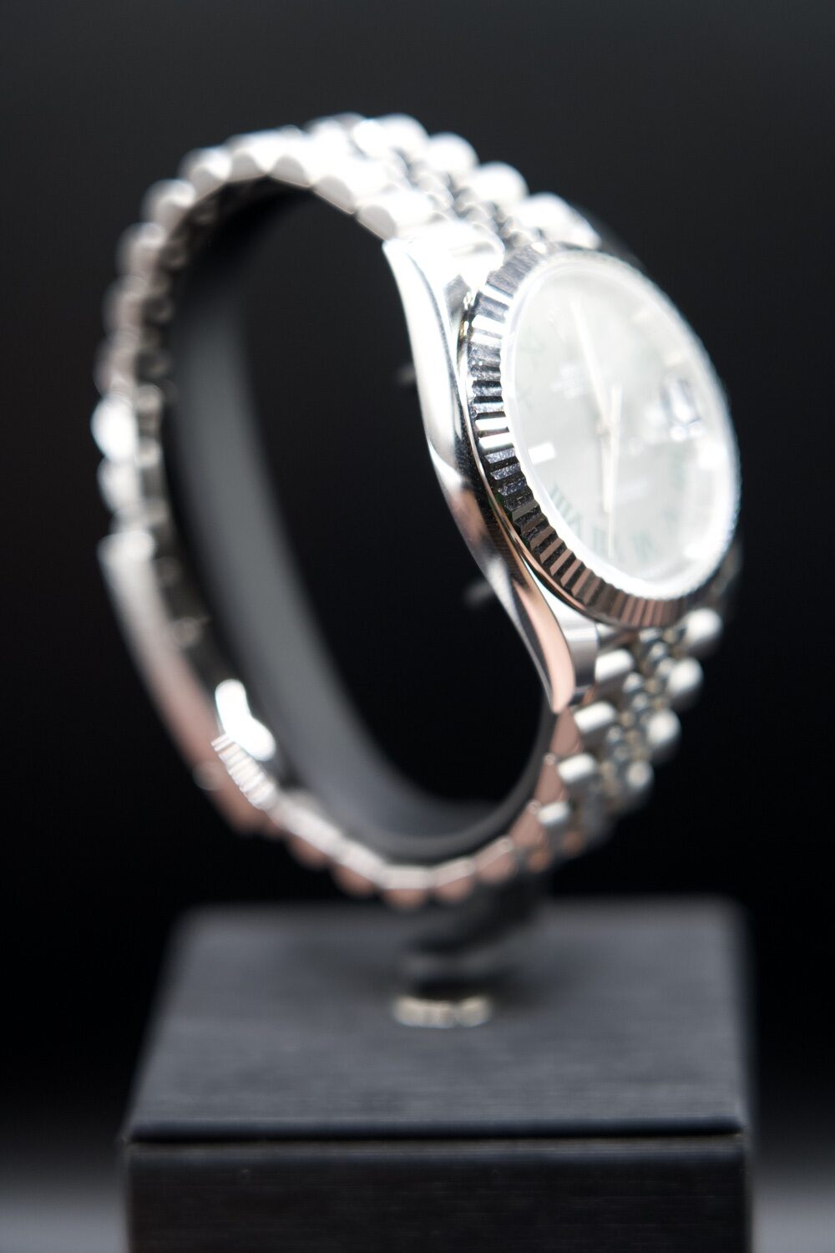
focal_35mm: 105
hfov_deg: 13.0
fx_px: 3653
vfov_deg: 19.5
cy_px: 626
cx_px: 418
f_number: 4
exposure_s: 1/160
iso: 1600
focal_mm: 105
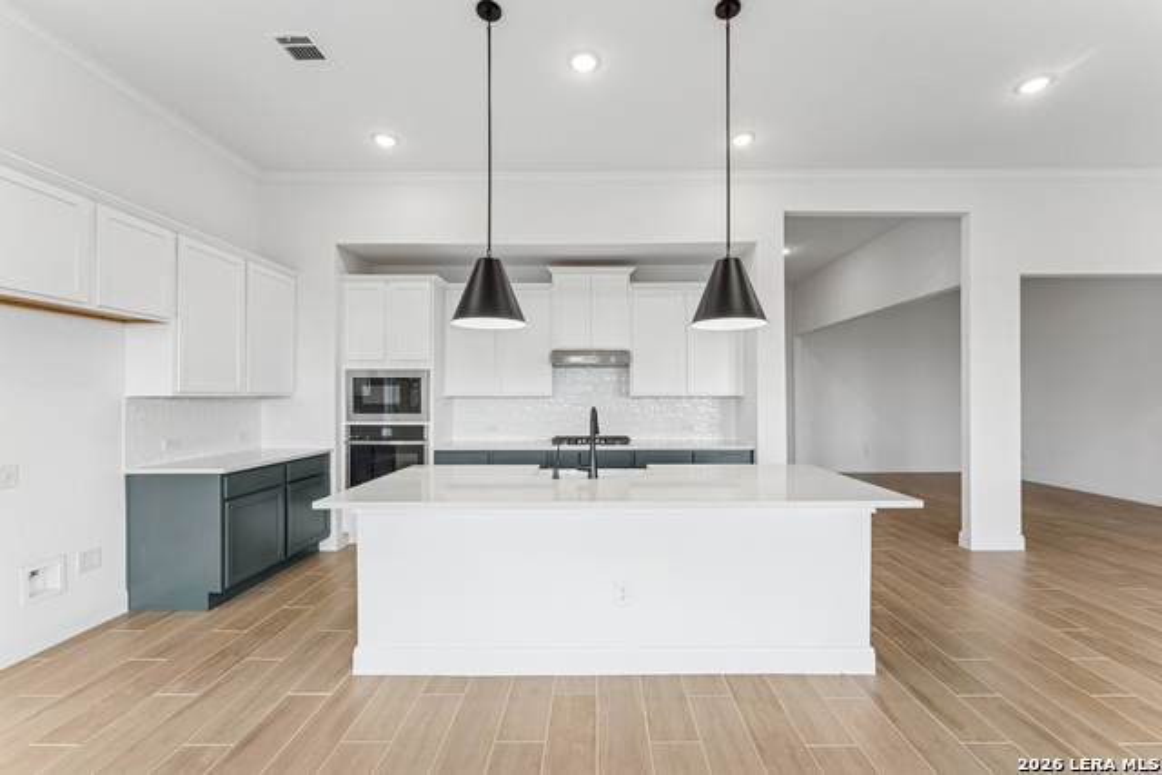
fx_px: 452
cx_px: 581
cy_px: 388
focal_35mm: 14
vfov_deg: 81.2
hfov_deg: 104.2
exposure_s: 1/8
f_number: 10
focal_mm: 14
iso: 100
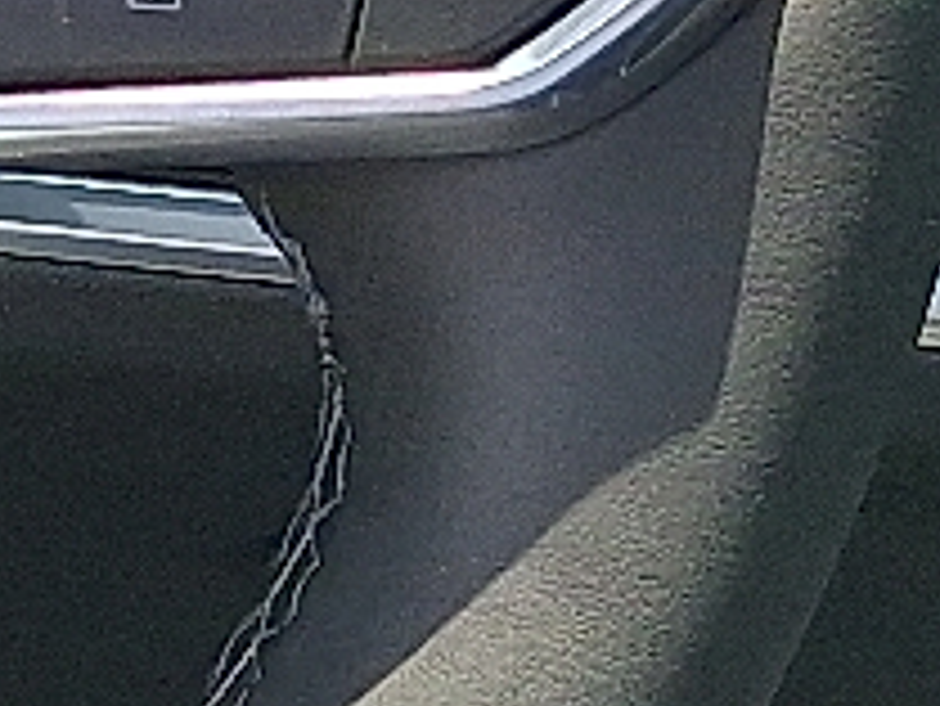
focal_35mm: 191
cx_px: -1304
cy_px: -382
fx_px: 5190
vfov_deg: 7.6
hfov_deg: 9.3
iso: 30
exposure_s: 1/526
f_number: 1.8
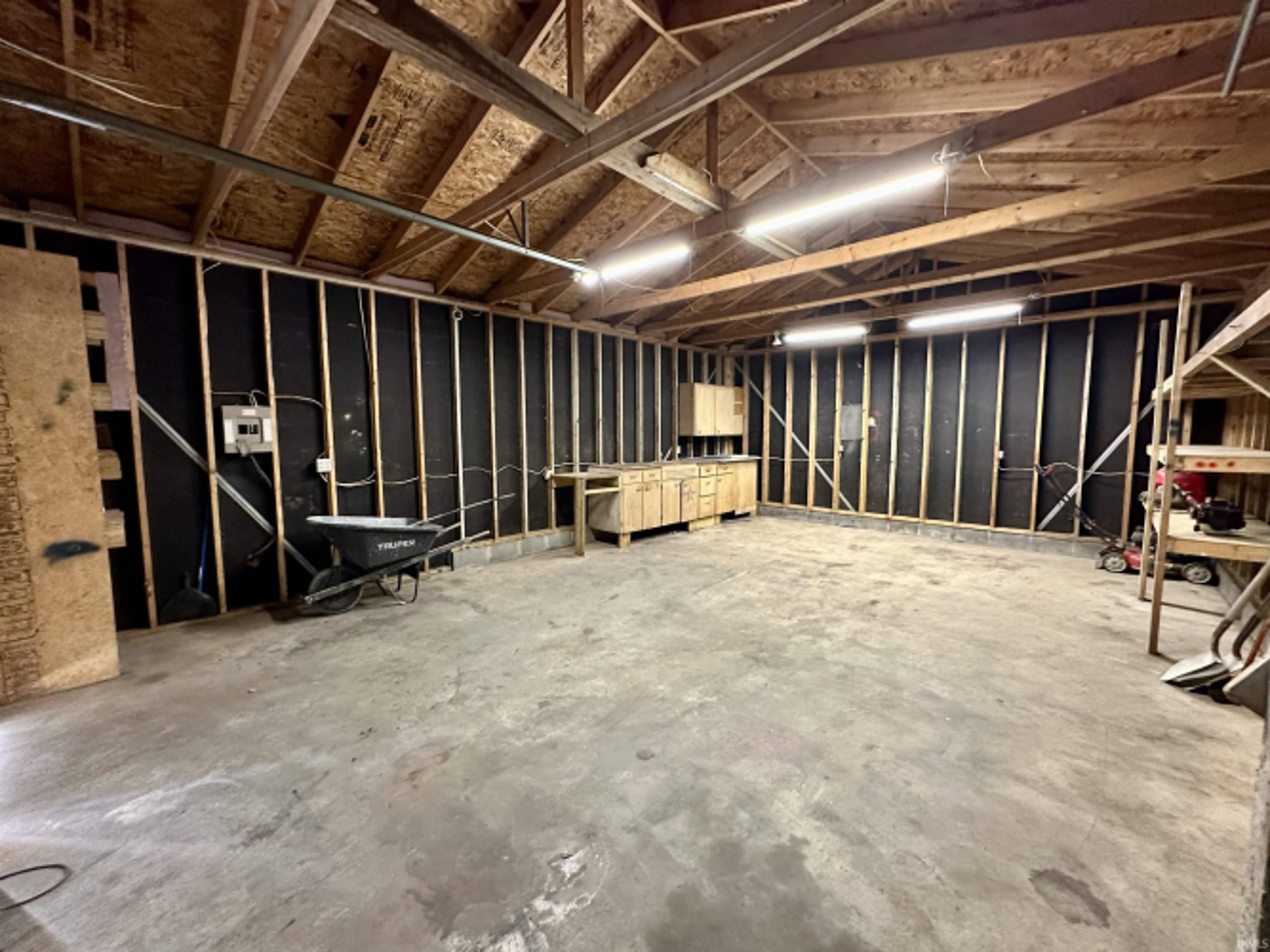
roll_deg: -0.9
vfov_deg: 85.7
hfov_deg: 102.1
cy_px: 476
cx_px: 635
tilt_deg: -6.9
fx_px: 514
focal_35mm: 14
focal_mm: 2.22
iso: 500
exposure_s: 1/60
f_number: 2.2
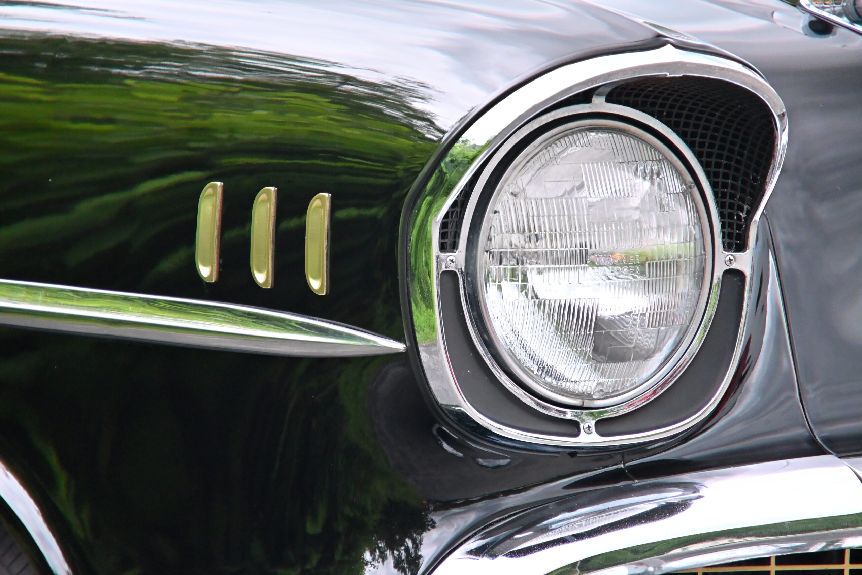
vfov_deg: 3.1
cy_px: 288
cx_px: 431
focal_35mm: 450
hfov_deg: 4.6
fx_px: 10775
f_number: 6.3
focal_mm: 300
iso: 3200
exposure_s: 1/250
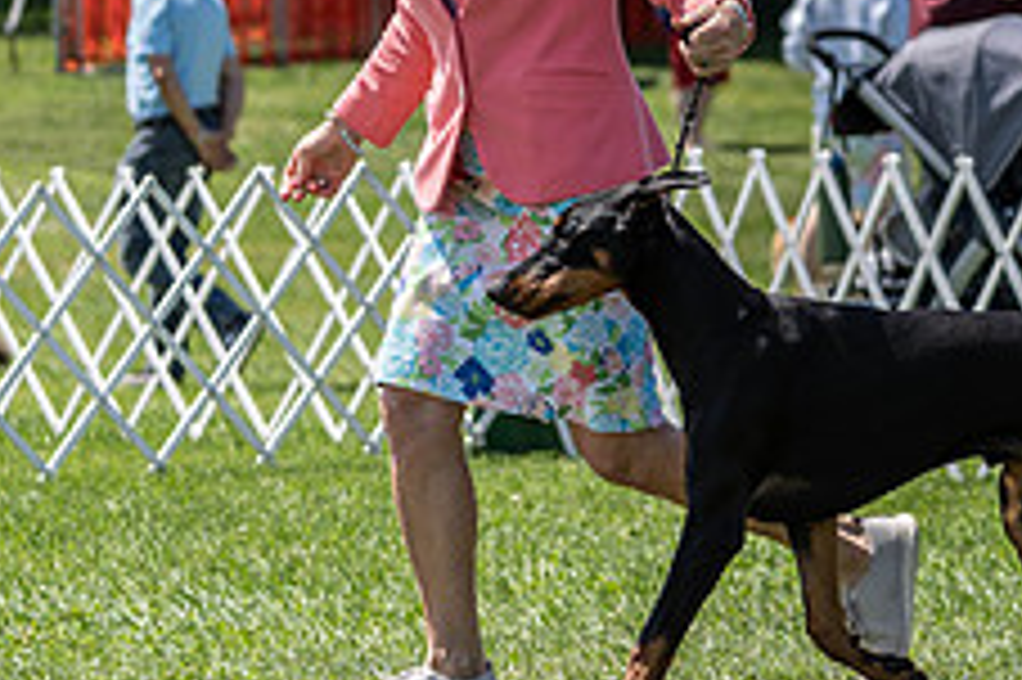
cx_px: 711
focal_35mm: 284
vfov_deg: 4.8
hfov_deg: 7.3
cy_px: -29
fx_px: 8056
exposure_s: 1/1250
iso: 320
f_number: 4
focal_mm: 111
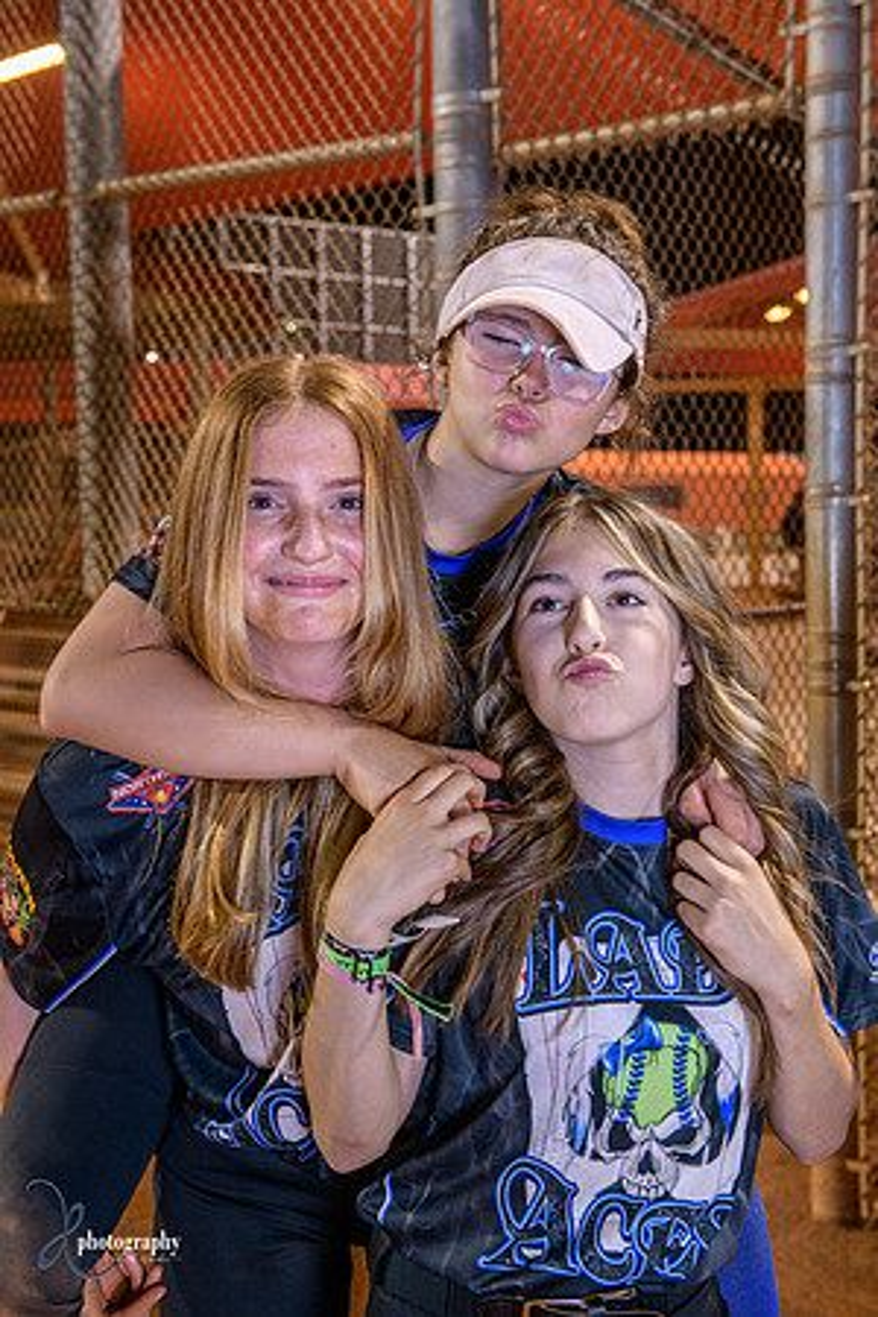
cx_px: 439
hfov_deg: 24.2
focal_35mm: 56
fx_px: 2049
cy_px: 658
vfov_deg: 35.6
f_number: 5
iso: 2000
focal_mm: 56
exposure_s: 1/80
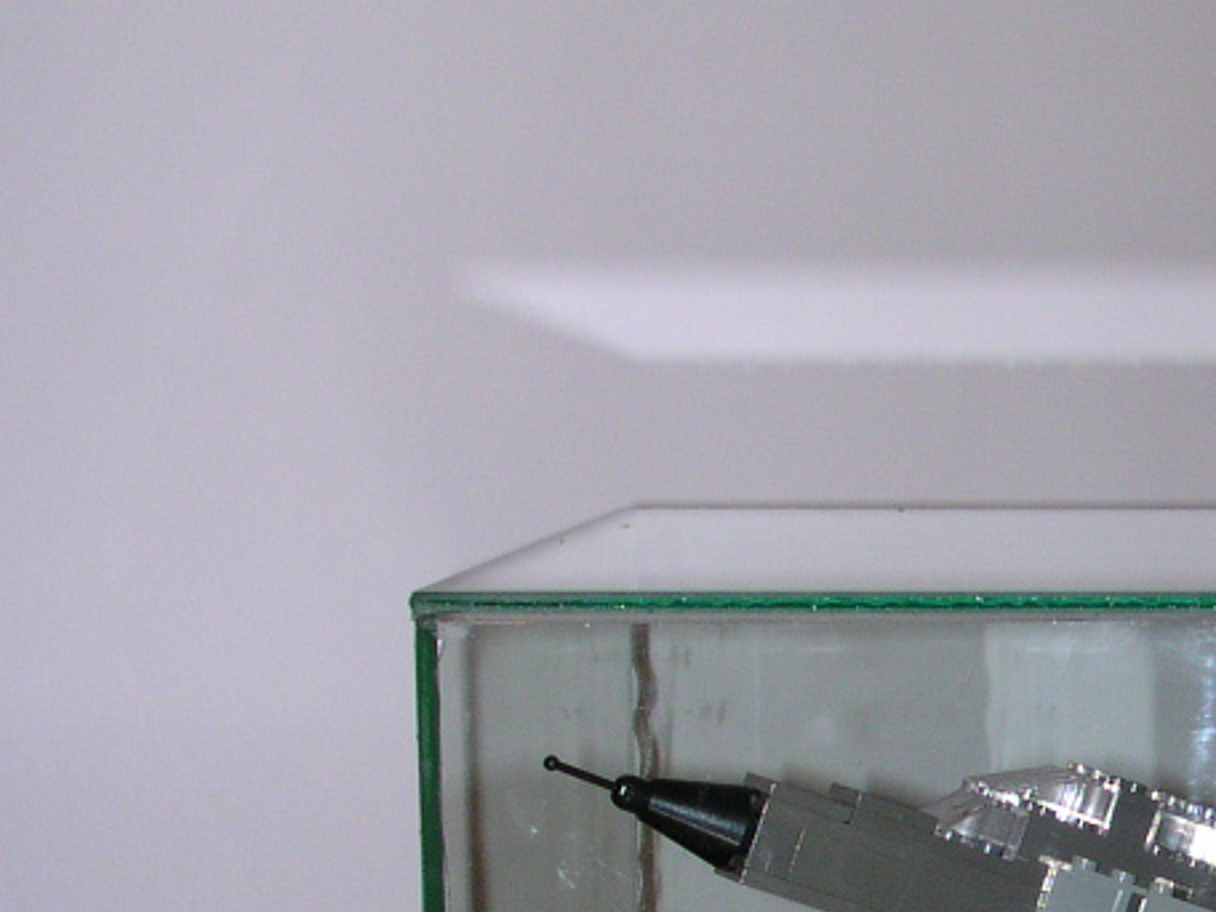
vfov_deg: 13.3
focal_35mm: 110
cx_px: 1315
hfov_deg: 17.3
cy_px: 925
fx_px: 3864
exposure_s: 1/60
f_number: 3.2
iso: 100
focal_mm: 7.5
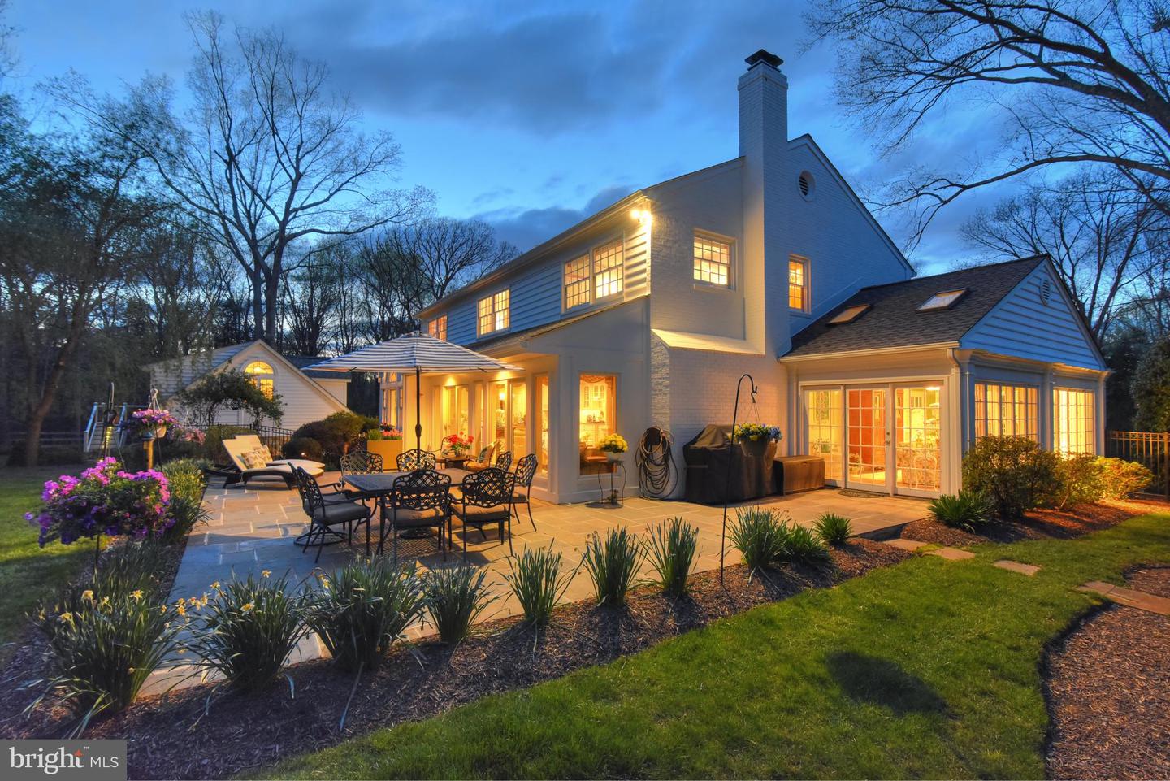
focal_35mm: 16
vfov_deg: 73.8
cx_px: 585
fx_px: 520
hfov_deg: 96.7
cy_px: 390
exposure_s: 1/15
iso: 3200
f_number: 5.6
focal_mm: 16
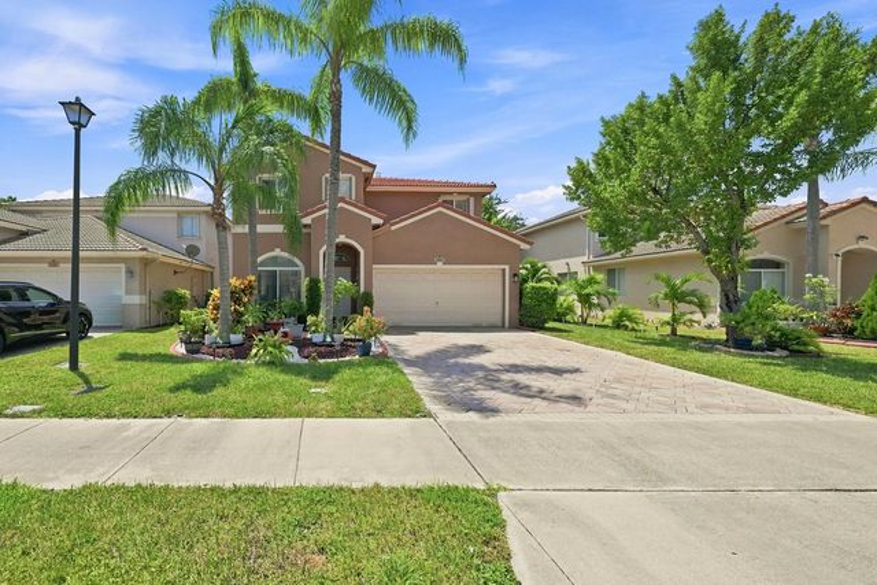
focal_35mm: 14
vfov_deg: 81.2
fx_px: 341
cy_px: 292
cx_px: 438
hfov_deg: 104.2
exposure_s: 1/250
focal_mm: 14
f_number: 9
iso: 100
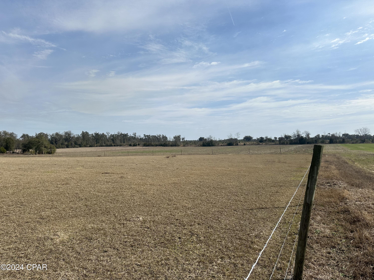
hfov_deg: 71.6
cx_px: 187
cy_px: 140
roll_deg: +0.7
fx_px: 259
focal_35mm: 24
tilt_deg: +0.9
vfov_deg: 56.8
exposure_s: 1/7576
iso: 80
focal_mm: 6.86
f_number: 1.78
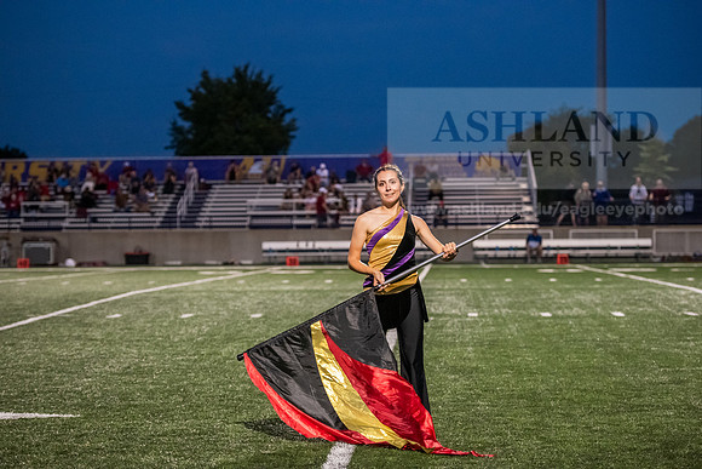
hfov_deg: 23.6
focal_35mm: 86
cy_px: 234
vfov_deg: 15.9
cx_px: 351
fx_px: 1677
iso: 4000
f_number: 3.2
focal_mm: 86
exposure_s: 1/640
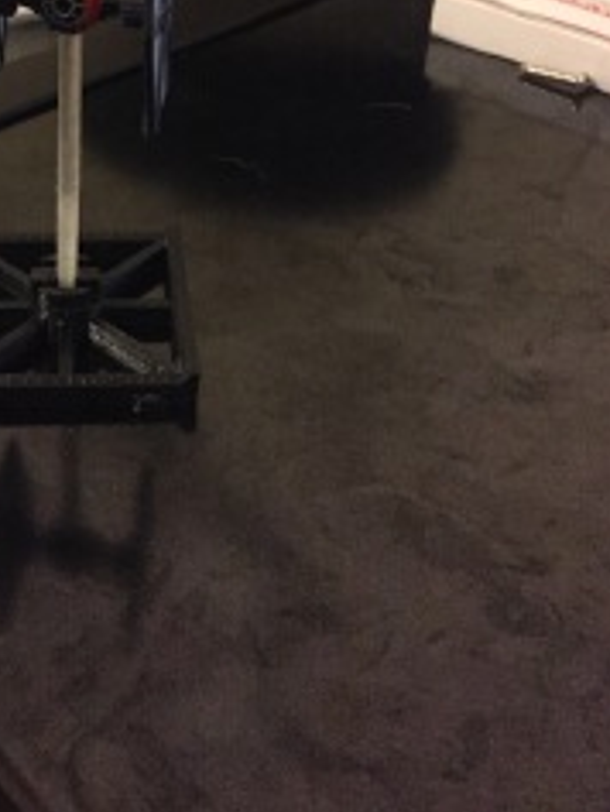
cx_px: 130
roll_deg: -0.8
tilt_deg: -32.3
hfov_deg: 29.1
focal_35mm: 49
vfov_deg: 37.7
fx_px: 1150
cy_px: 182
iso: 500
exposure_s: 1/15
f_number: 2.2
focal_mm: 4.15
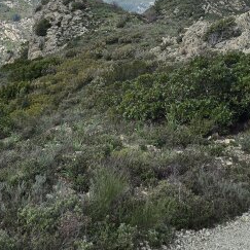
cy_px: 48
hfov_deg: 25.7
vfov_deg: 25.3
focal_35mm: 67
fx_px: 547
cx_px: 106
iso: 12
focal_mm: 6.3
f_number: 1.7
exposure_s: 1/684
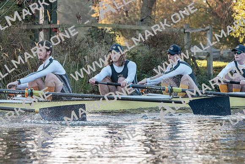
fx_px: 1600
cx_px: 122
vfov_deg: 5.9
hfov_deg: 8.8
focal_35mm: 235
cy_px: 82
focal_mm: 157
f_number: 5.6
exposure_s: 1/1600
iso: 2500
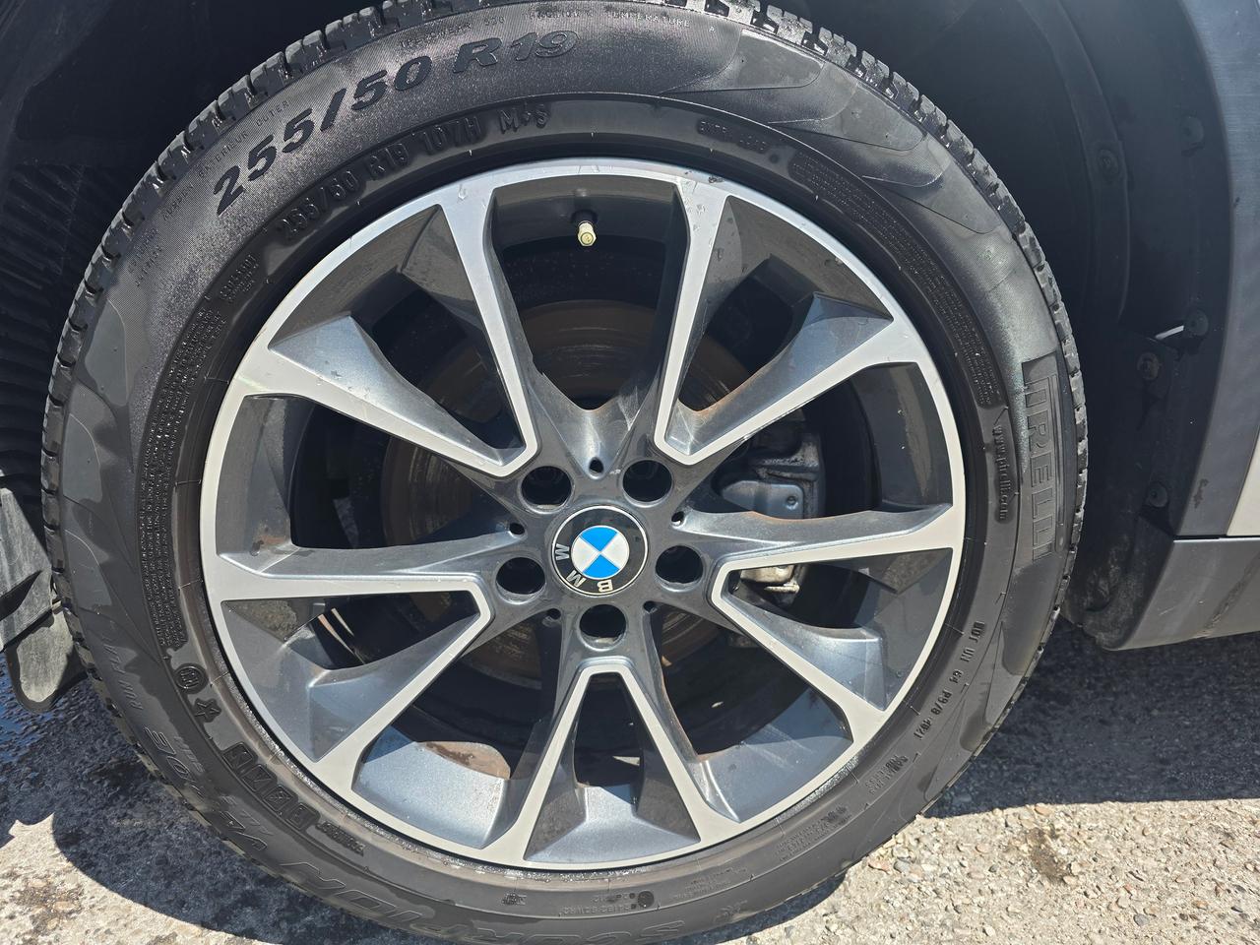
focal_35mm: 23
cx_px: 630
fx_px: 837
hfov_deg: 73.9
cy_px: 472
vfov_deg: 58.9
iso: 80
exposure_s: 1/1780
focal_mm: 6.3
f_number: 1.7
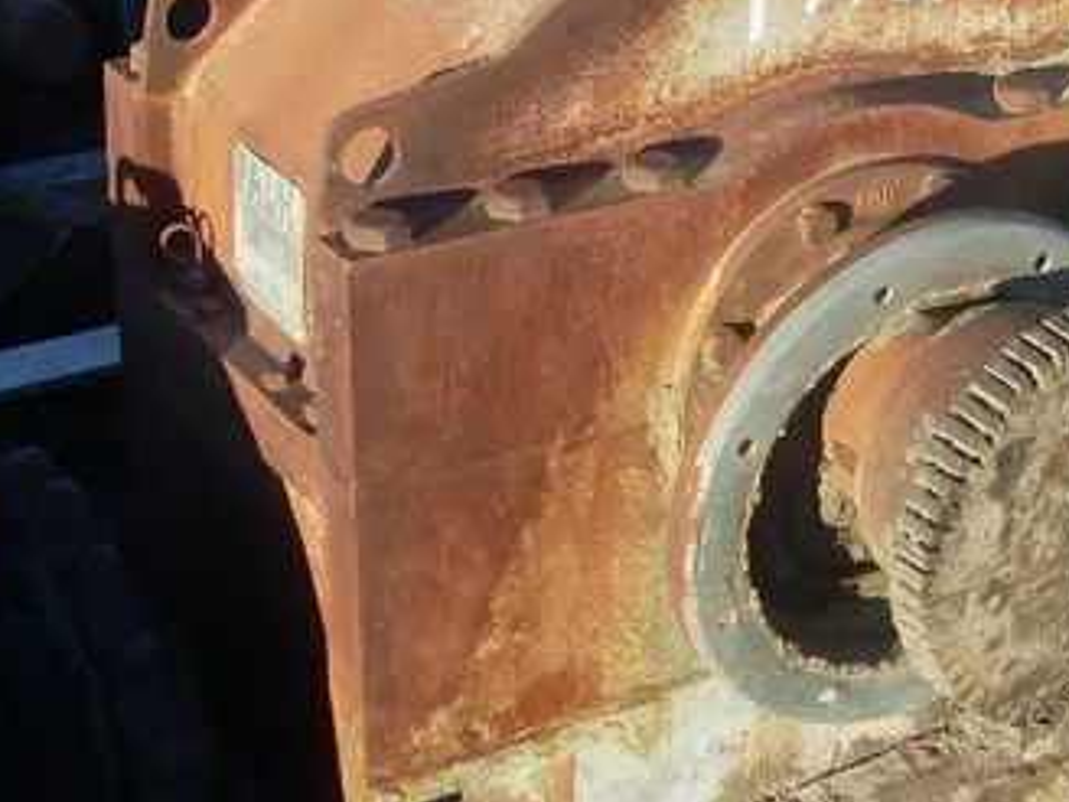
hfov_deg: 21.6
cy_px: 158
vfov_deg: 16.8
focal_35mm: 87
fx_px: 2687
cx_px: 1085
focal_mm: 6.3
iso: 80
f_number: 7.7
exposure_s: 1/90
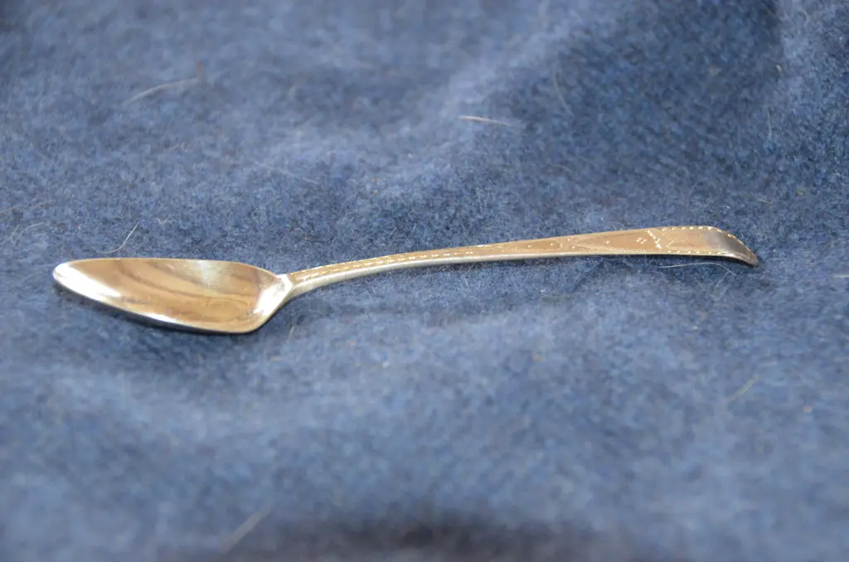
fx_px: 2894
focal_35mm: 123
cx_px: 424
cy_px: 281
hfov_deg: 16.7
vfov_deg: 11.1
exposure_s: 1/60
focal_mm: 82
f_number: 5
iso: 3200
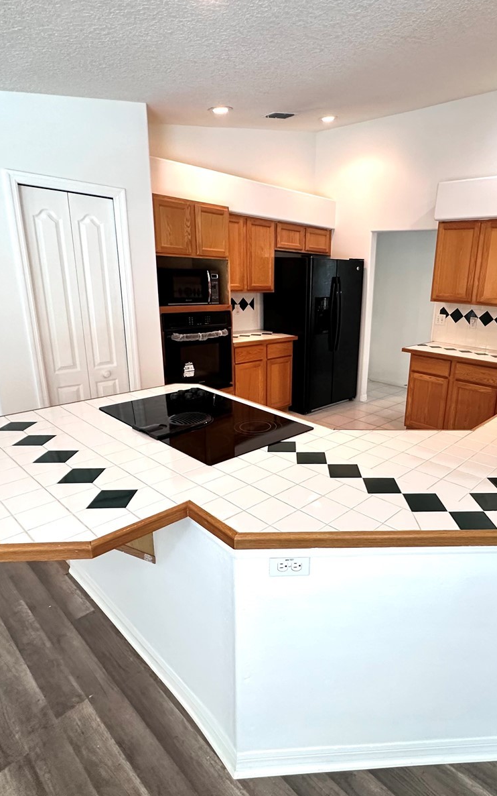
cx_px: 330
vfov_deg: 85.1
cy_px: 397
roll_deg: -1.6
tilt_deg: -15.1
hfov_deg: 58.4
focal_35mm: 20
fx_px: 433
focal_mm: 2.22
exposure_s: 1/120
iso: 250
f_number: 2.2
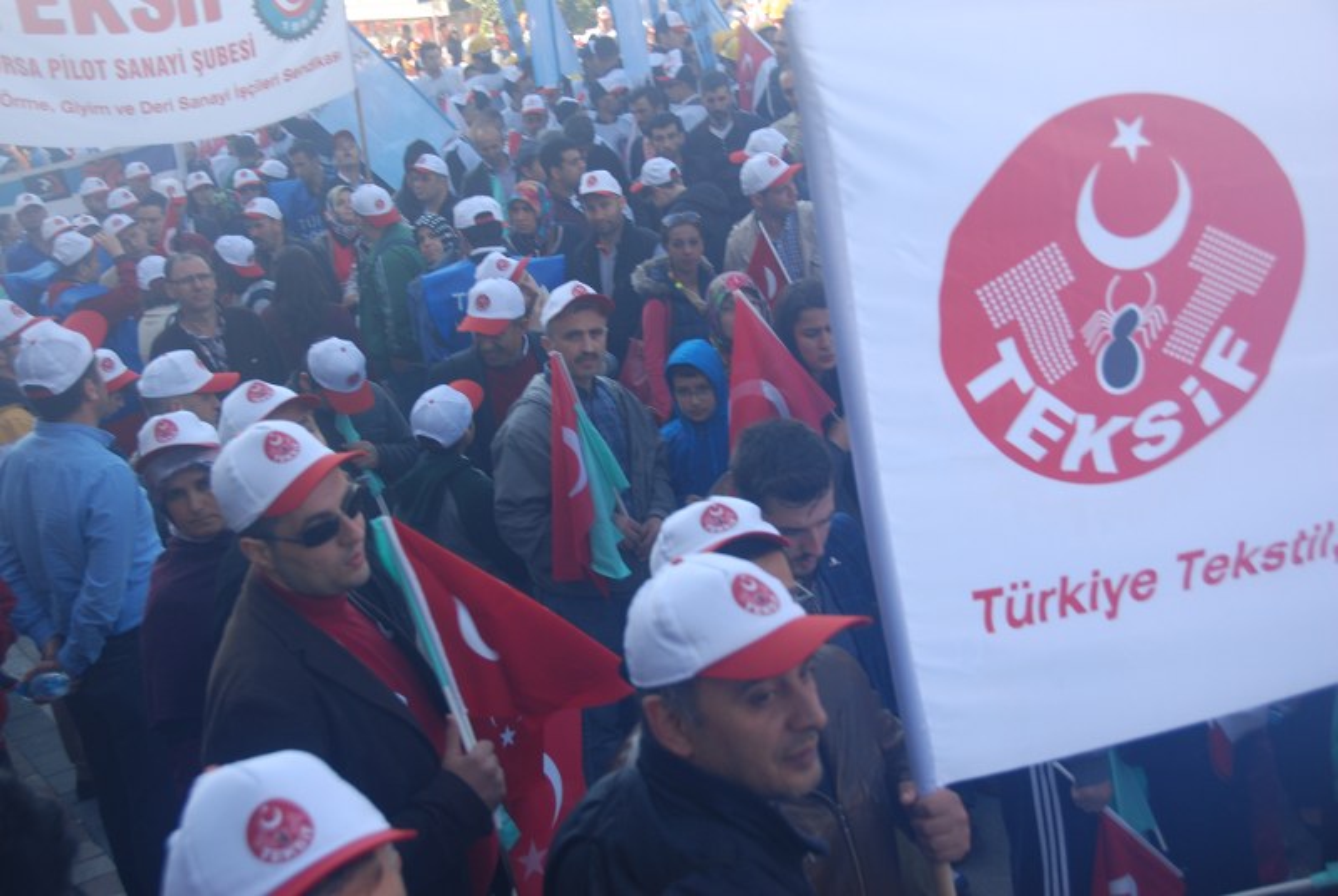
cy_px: 448
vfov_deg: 26.6
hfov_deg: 38.8
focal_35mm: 51
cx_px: 669
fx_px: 1898
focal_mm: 34
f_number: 5.6
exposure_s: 1/125
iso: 160
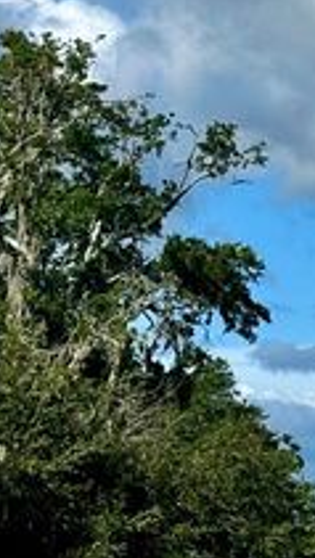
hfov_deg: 7.1
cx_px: 656
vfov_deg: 12.9
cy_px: 20
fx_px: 2445
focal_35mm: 165
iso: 64
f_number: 1.78
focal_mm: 6.86
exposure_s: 1/7634
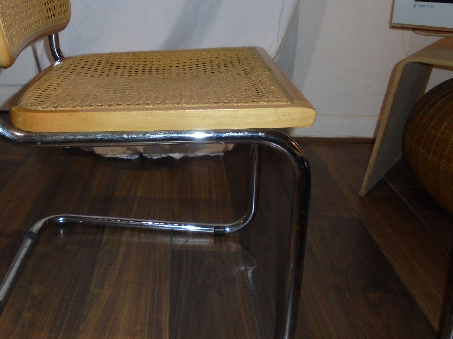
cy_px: 125
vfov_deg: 35.7
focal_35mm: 40
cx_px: 124
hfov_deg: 45.5
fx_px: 523
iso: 200
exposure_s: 1/30
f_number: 3.5
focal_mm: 4.6
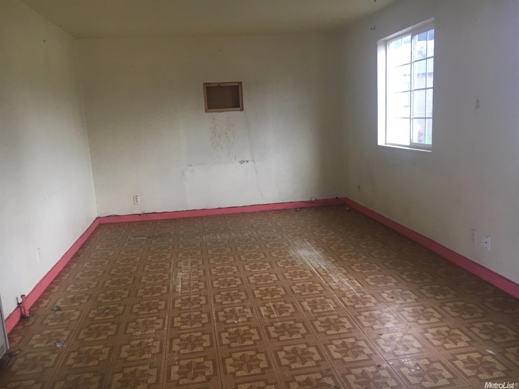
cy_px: 194
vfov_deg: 48.2
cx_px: 260
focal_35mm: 29
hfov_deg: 61.7
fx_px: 435
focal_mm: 4.15
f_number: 2.2
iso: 32
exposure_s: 1/30
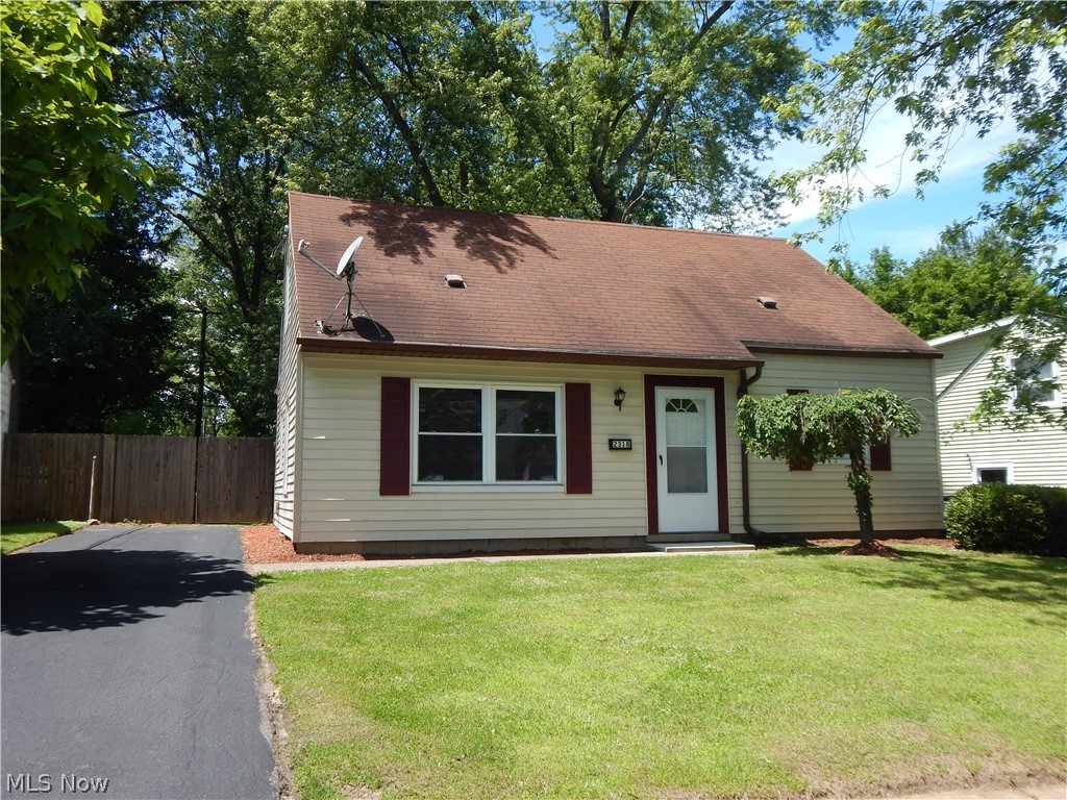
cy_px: 400
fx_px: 863
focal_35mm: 28
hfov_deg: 63.4
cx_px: 534
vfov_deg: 49.7
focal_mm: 5.1
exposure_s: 1/640
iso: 125
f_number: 3.2
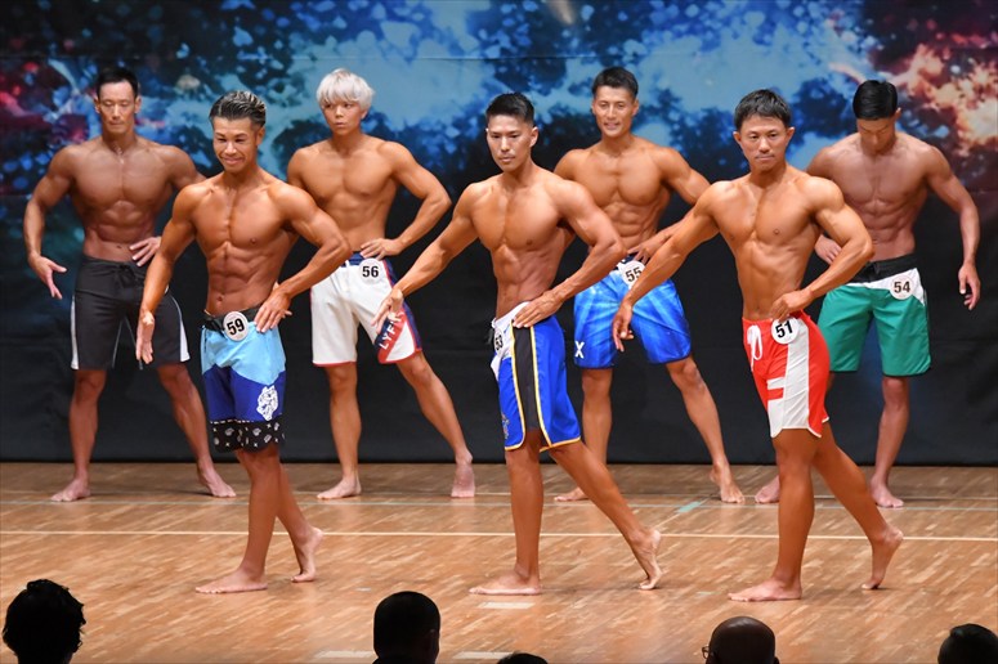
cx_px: 499
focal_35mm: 240
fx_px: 6650
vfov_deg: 5.7
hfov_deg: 8.6
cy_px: 332
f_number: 5.6
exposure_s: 1/400
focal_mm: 160
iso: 8000
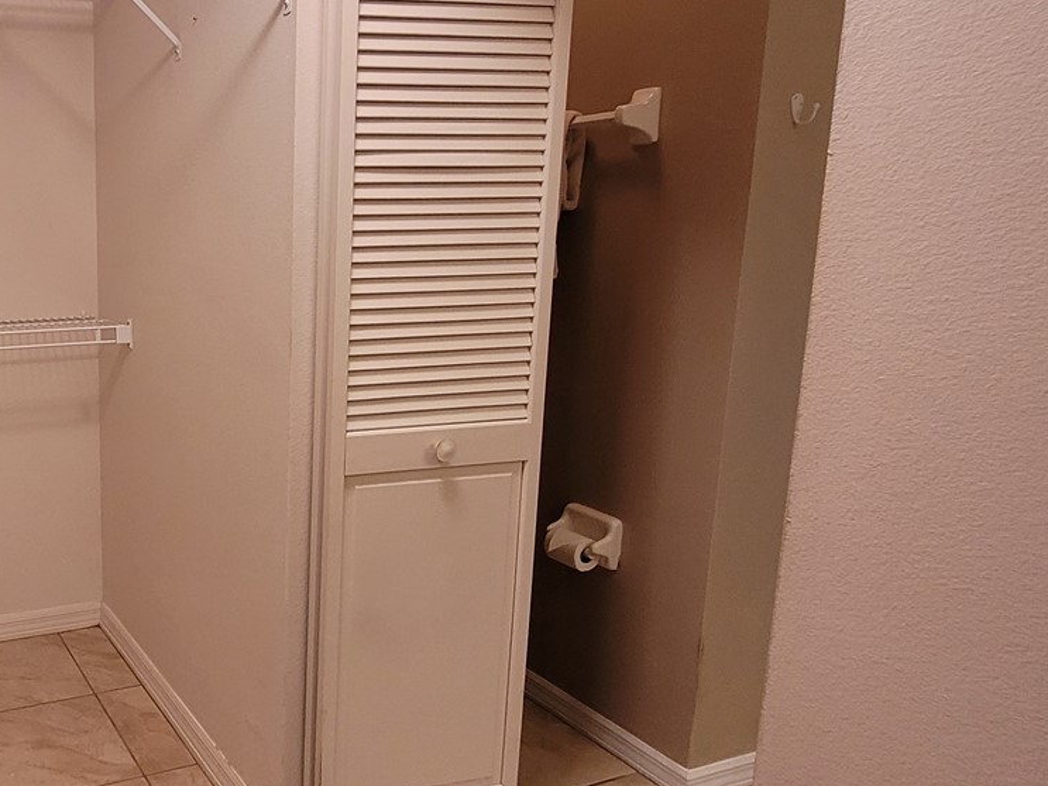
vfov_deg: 49.7
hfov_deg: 55.1
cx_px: 106
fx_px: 848
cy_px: 361
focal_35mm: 28
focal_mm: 1.74
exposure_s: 1/60
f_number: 2.2
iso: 200
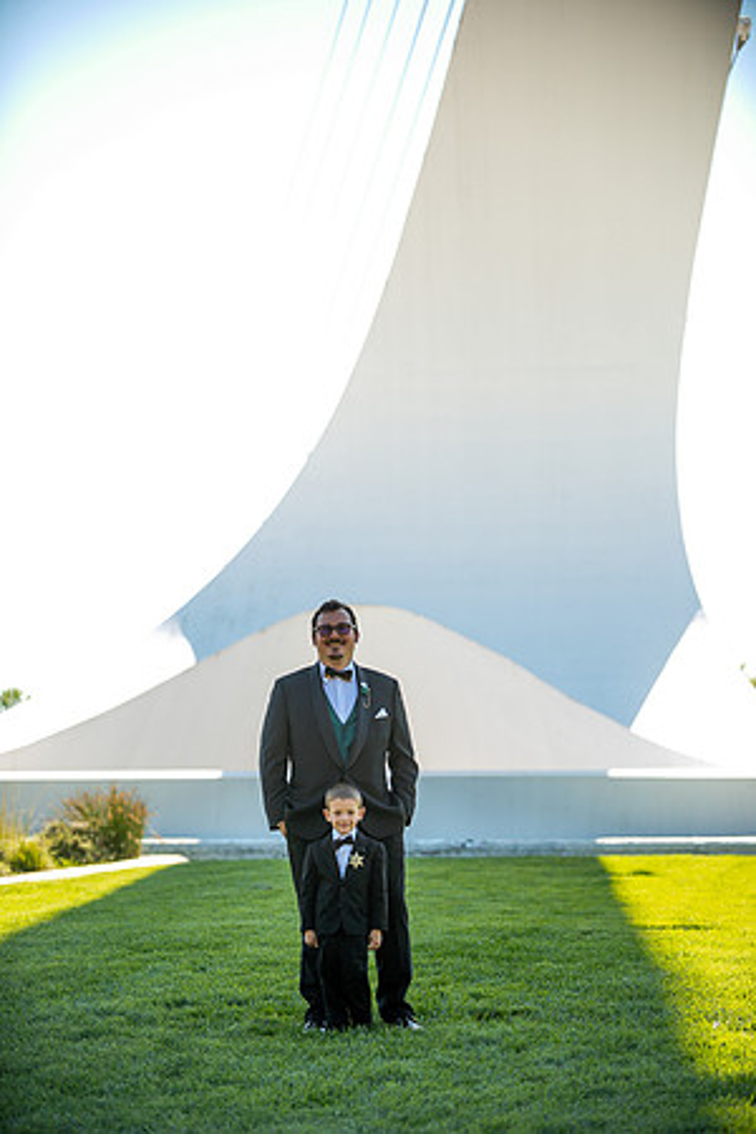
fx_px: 2835
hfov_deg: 15.2
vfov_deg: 22.6
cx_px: 378
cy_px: 567
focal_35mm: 90
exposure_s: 1/1600
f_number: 2.8
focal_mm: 90
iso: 400
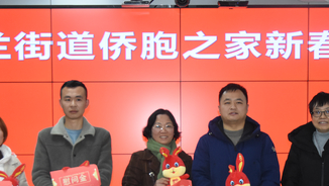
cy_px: 173
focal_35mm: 77
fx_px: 673
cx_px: 173
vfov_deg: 15.5
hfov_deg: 27.5
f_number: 4
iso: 2000
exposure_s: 1/250
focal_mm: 25
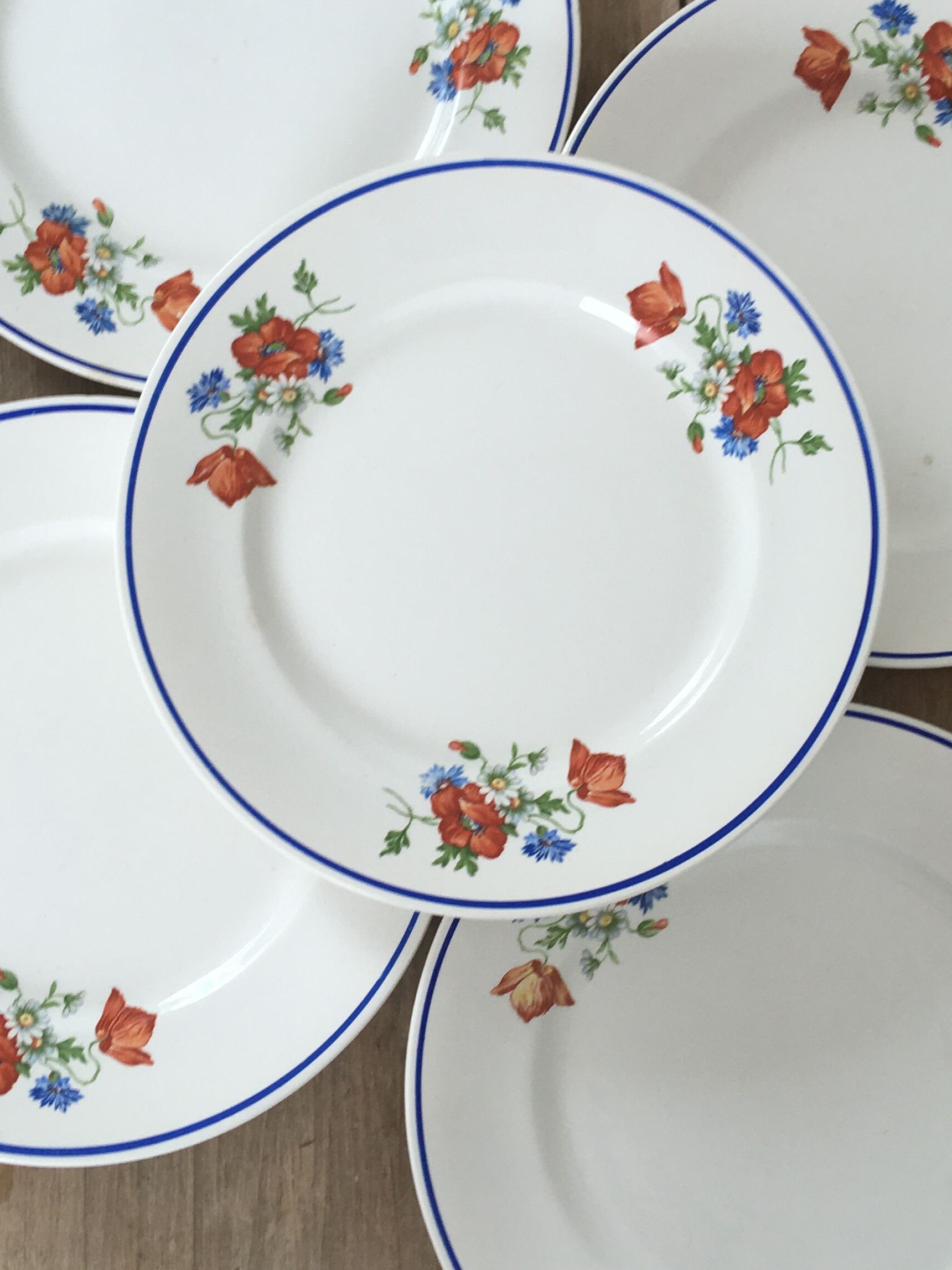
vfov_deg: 37.5
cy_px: 606
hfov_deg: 28.6
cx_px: 511
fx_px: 1870
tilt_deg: -81.0
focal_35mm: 51
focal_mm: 4.15
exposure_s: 1/50
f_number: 2.2
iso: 32
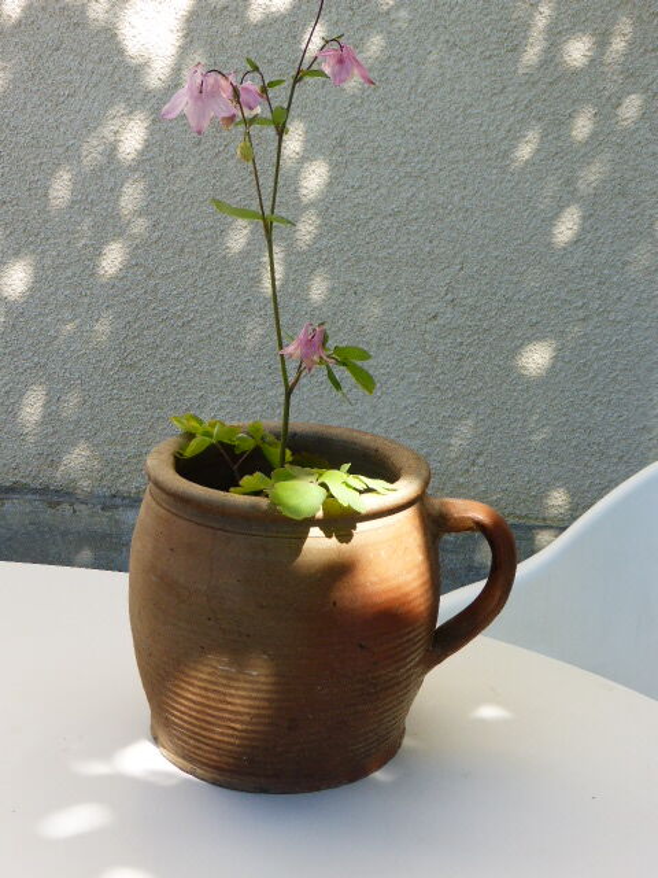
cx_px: 329
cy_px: 439
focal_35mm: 44
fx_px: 1115
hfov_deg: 32.9
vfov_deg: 42.9
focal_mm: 7.9
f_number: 4.1
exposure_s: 1/250
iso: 100
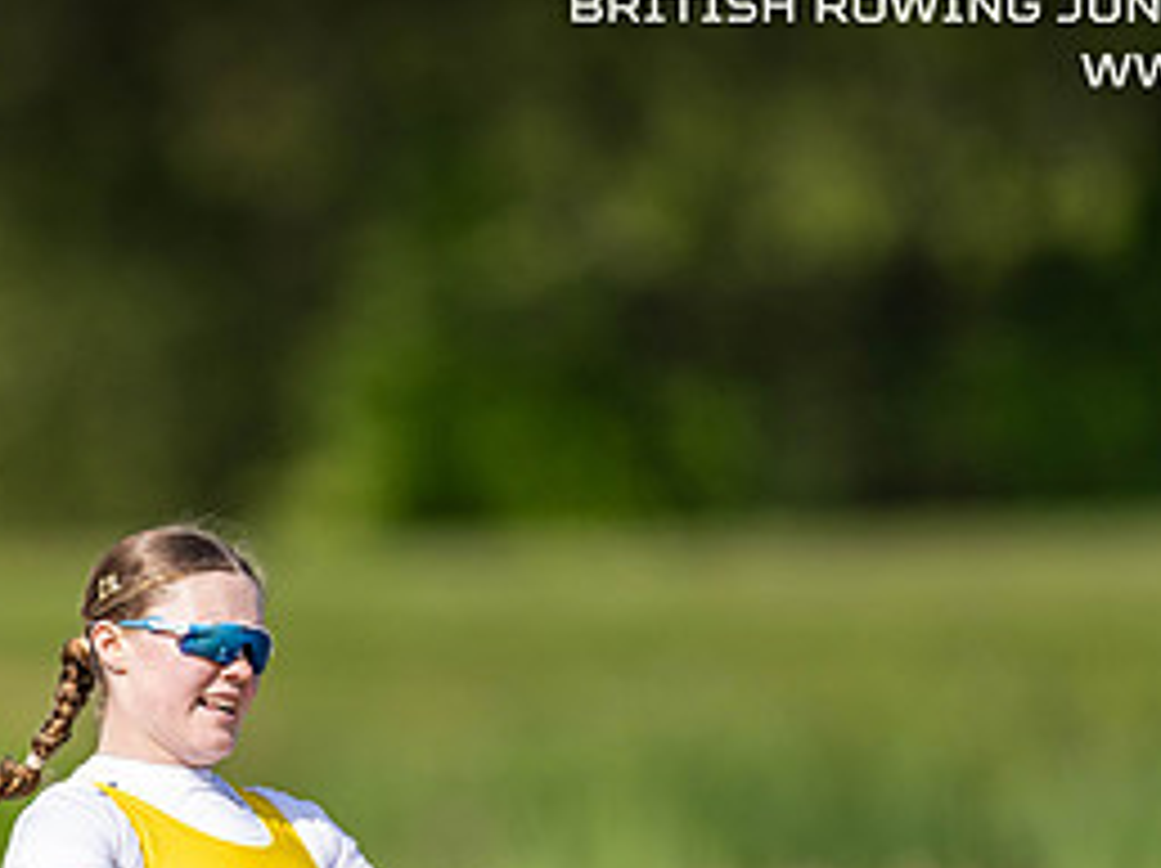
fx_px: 43527
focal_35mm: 1299
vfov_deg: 1.1
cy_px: 789
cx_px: 374
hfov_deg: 1.5
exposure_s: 1/2500
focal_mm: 600
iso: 250
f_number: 4
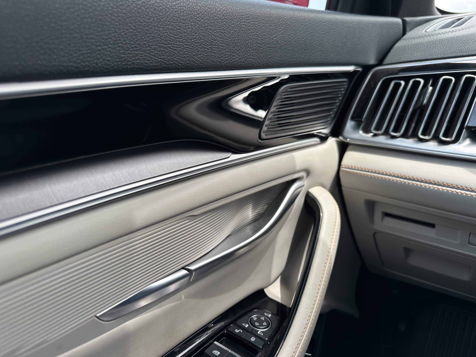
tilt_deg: -18.8
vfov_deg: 56.8
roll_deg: +2.7
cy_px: 178
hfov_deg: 71.6
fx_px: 330
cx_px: 238
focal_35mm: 24
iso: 64
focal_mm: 6.86
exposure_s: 1/144
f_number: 1.78
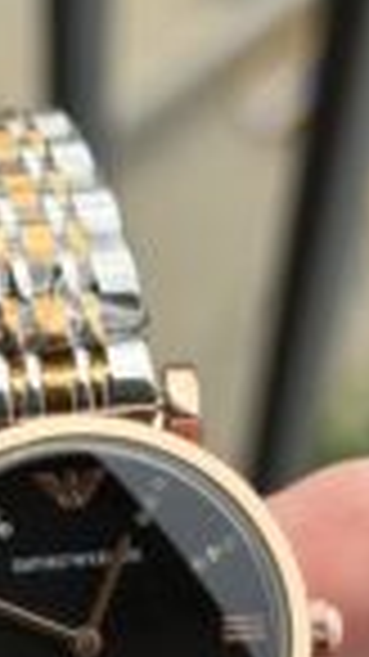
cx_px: 81
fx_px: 2490
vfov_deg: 14.6
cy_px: 742
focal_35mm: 143
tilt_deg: -71.5
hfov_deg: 8.5
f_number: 1.78
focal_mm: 6.76
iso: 64
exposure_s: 1/939
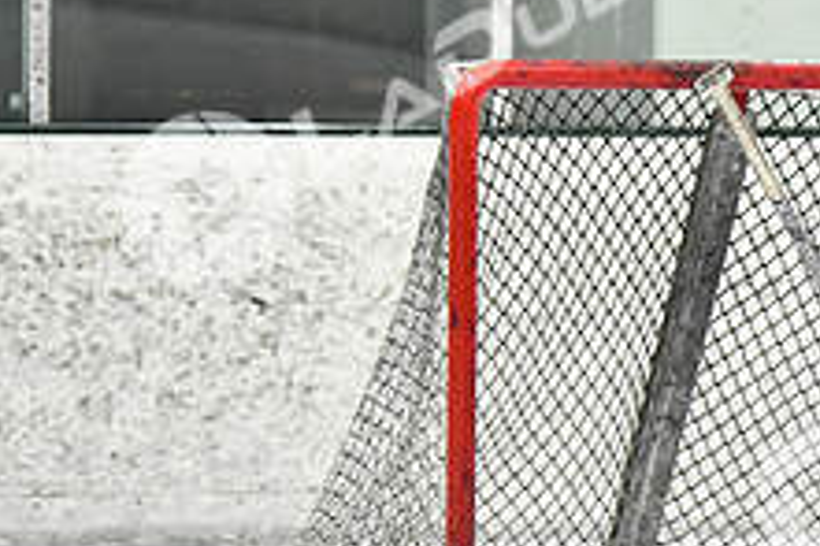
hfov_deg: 4.0
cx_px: 980
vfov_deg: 2.7
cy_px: 392
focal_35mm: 512
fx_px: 11653
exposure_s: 1/1250
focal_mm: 130
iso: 5000
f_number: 2.8
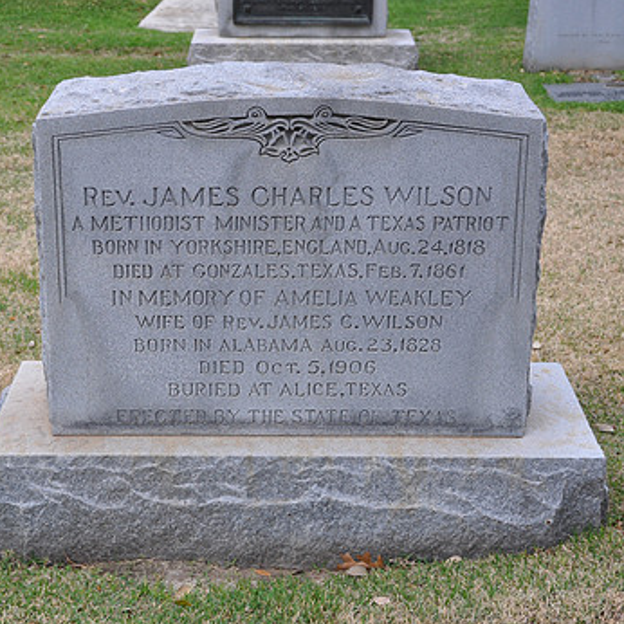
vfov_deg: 26.9
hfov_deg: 26.9
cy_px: 317
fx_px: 1305
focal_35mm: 64
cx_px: 283
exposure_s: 1/125
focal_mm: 30
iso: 280
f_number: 5.6
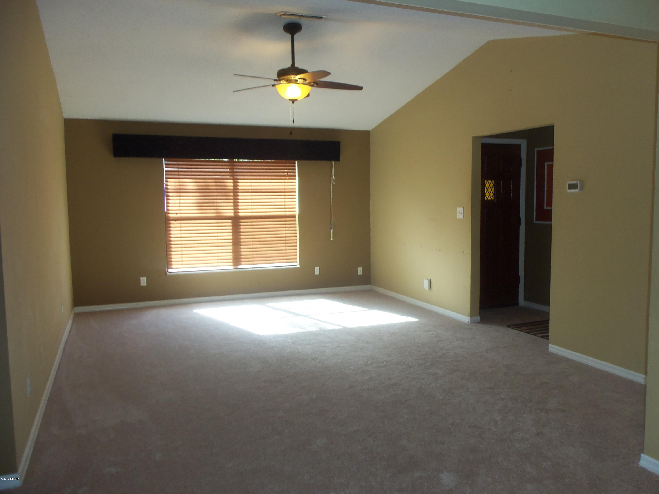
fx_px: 552
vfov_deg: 48.2
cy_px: 247
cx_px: 330
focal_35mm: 29
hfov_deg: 61.7
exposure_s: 1/30
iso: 80
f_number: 3.4
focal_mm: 5.2
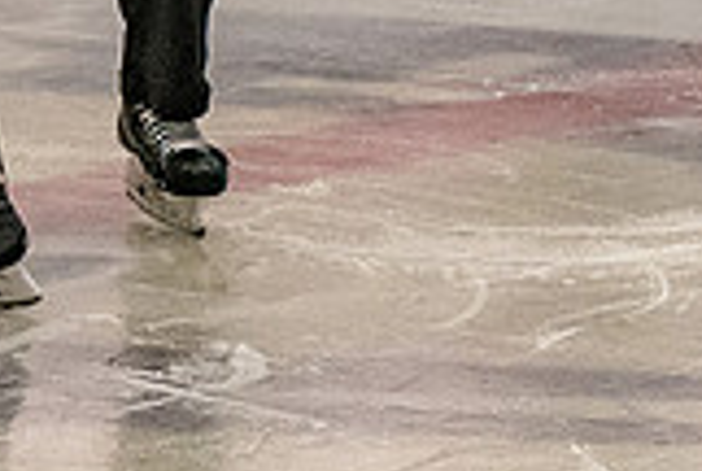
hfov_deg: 3.2
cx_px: -382
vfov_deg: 2.1
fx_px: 12640
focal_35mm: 647
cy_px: -457
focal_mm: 95
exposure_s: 1/800
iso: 3200
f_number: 4
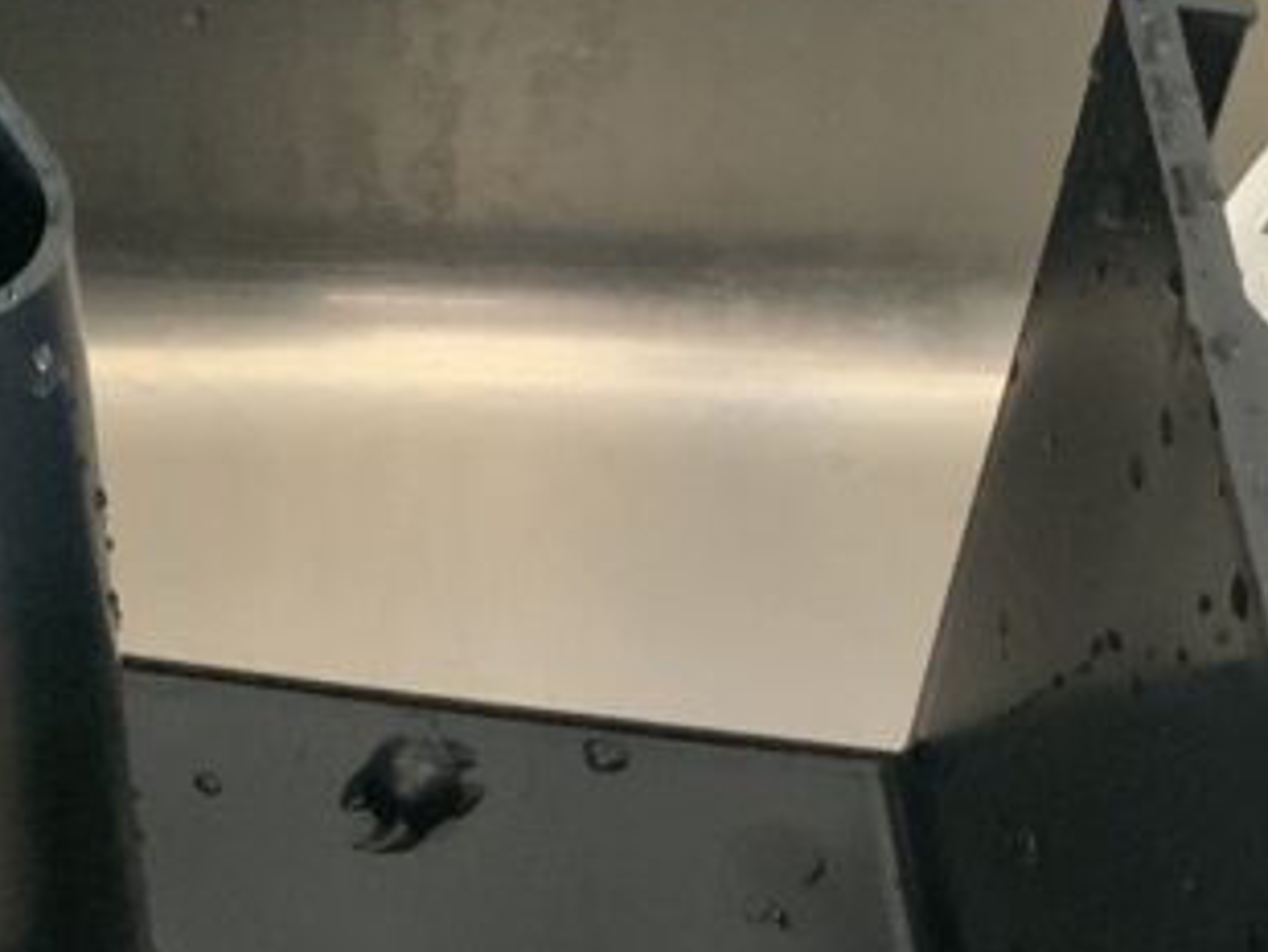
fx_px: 4397
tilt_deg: -60.1
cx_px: 681
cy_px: 1252
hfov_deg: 16.4
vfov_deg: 12.0
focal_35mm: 120
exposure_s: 1/33
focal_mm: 3
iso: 320
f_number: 1.8
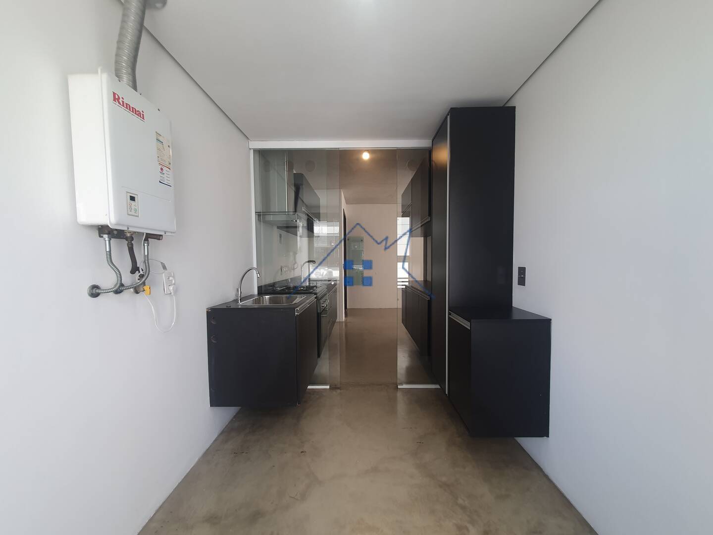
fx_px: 268
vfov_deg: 89.9
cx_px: 356
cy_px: 268
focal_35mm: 13
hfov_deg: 106.2
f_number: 2.2
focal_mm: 1.8
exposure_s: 1/60
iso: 100
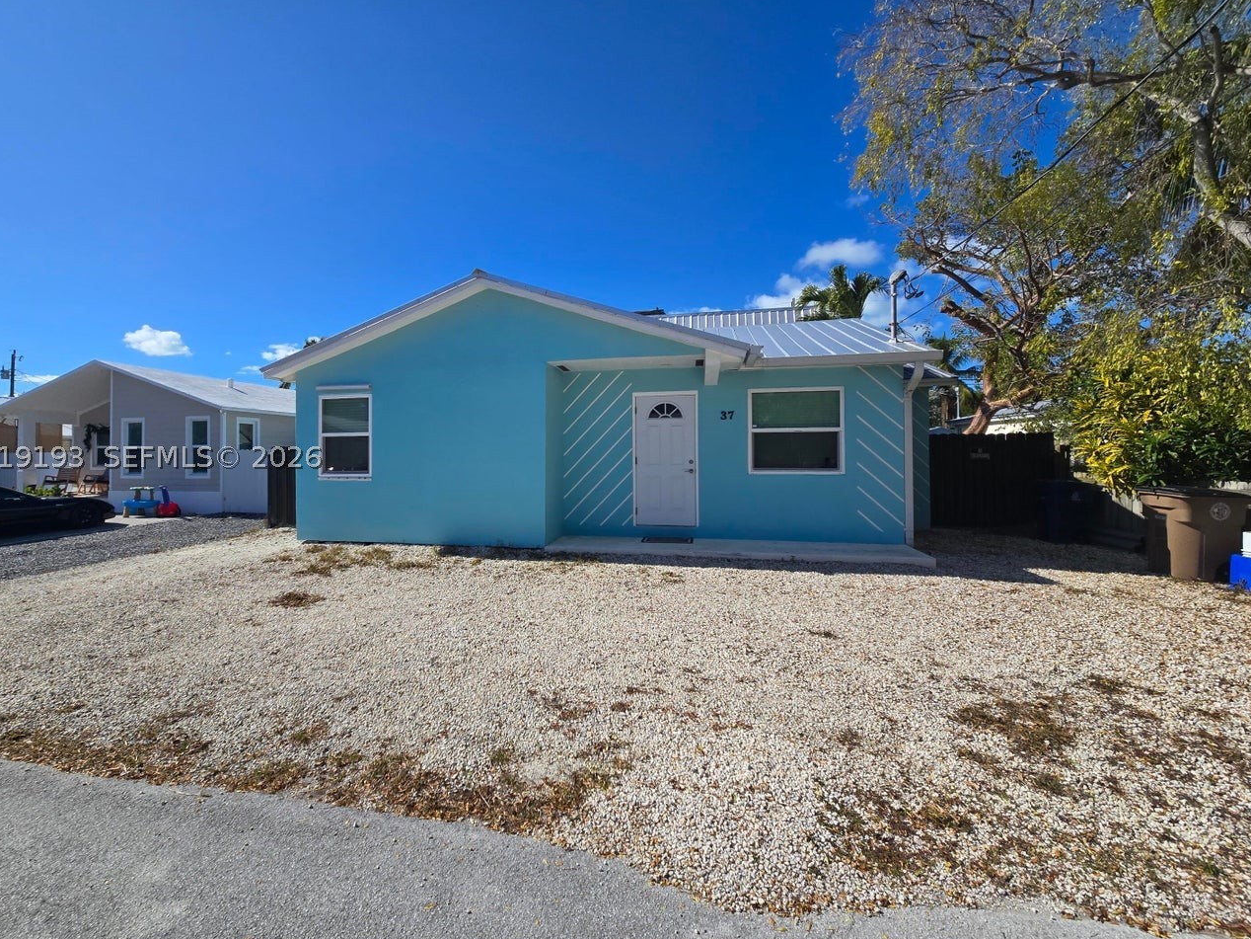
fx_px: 506
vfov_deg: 85.7
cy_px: 456
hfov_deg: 102.0
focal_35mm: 14
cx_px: 589
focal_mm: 2.2
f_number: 2.2
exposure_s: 1/3637
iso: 50
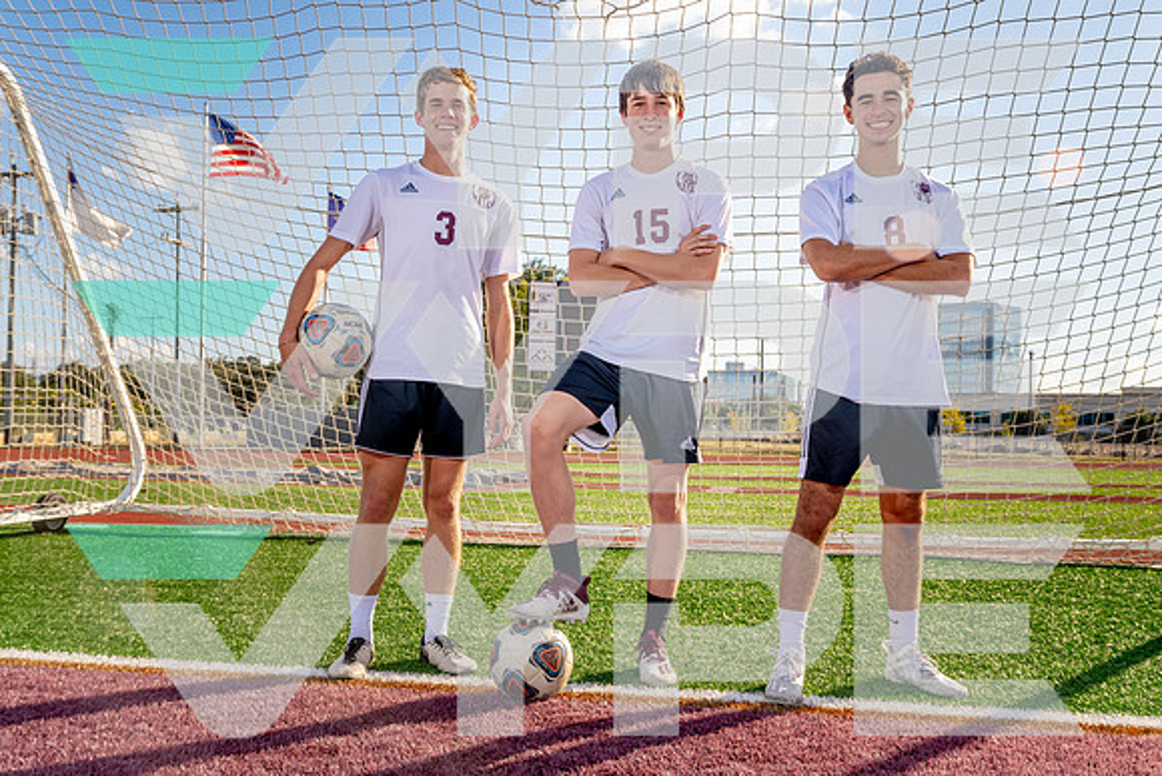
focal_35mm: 34
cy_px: 388
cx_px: 581
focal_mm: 34
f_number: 8
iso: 100
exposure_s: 1/125
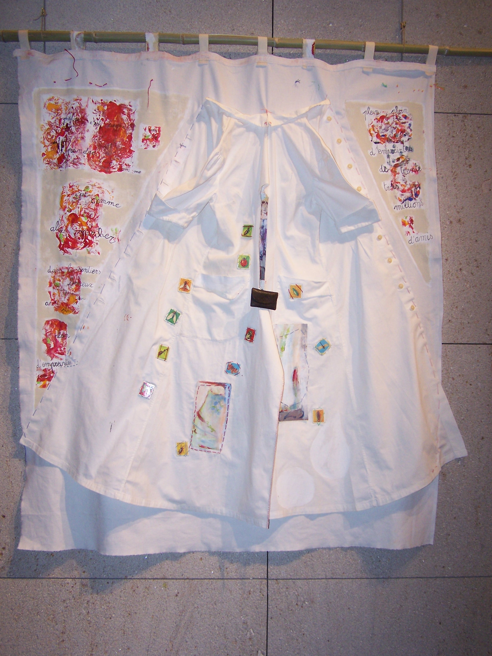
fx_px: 720
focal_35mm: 38
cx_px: 246
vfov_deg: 49.0
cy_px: 328
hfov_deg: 37.7
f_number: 2.8
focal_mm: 6.3
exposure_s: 1/60
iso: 140
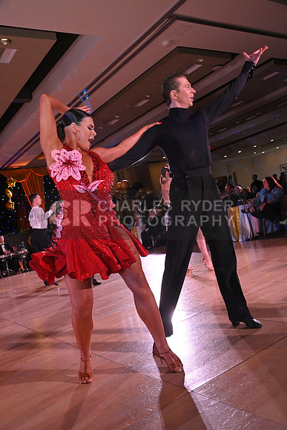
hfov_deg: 41.1
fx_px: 382
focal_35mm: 32
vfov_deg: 58.7
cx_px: 144
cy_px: 215
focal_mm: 32
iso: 3200
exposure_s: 1/320
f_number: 6.3
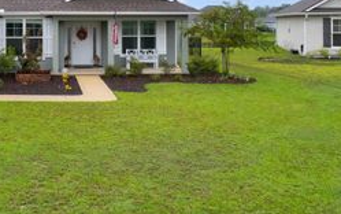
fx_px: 418
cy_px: 16
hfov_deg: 41.7
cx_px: 52
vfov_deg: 27.5
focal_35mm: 45
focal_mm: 8.38
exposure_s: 1/640
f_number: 2.8
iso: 100
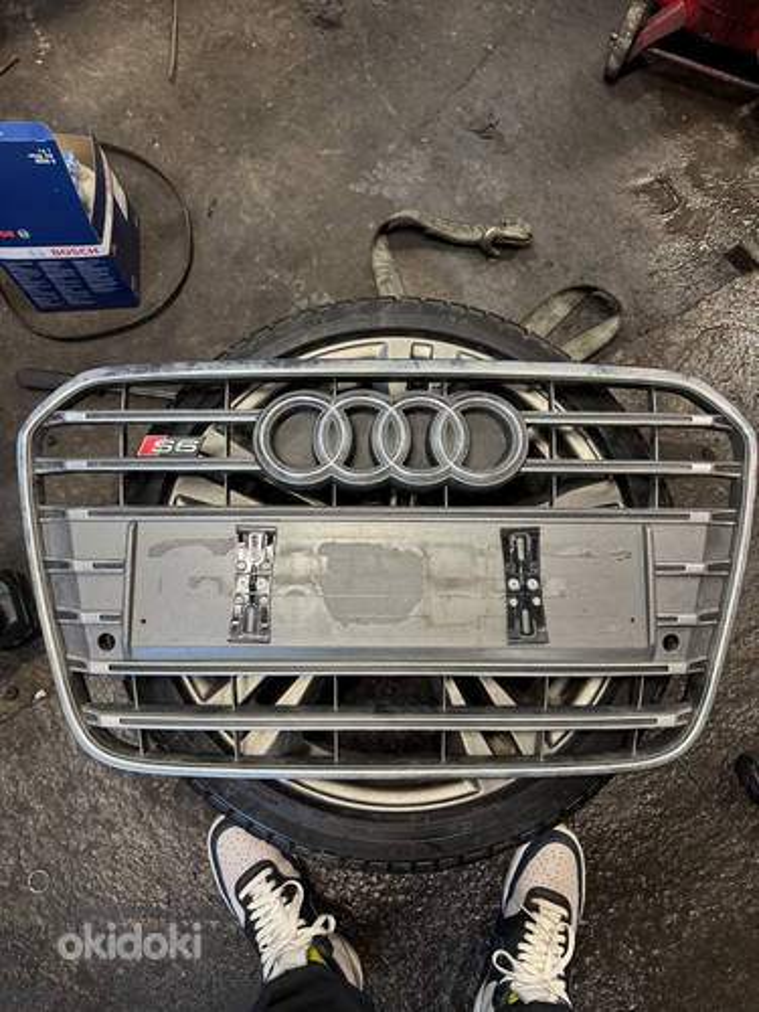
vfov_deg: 71.6
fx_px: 702
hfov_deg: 56.8
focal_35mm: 24
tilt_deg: -76.5
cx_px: 380
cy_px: 506
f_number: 1.78
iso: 320
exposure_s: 1/50
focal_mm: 6.76
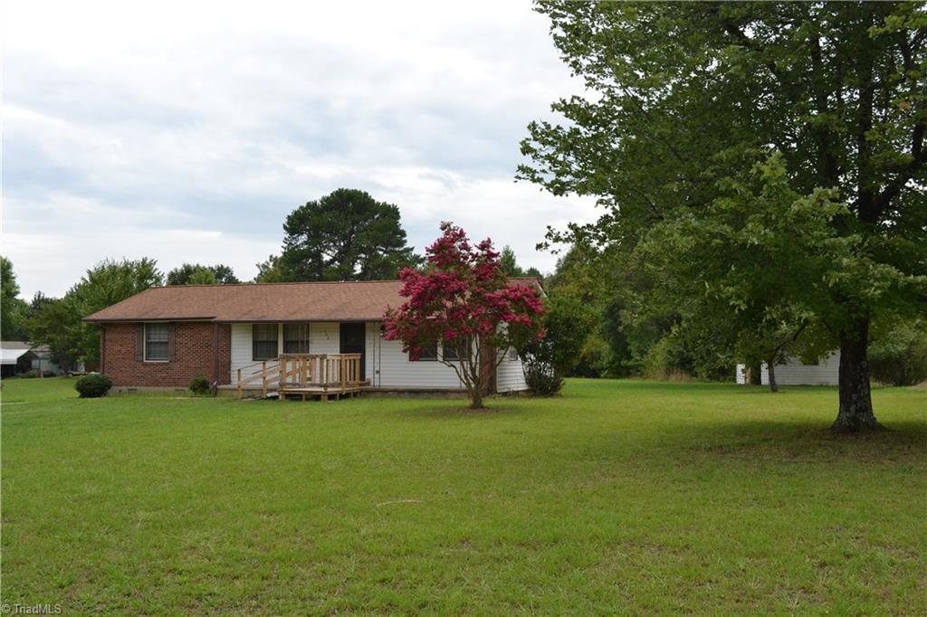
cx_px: 464
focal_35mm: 42
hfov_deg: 46.4
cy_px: 308
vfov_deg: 31.9
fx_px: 1081
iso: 100
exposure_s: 1/200
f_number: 8
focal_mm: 28
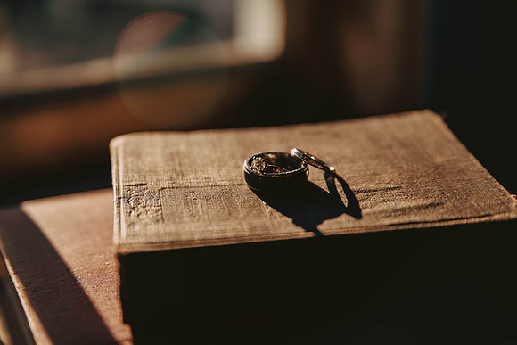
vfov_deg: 18.2
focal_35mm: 75
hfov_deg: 27.0
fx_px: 1077
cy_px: 172
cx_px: 258
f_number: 2.8
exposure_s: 1/2500
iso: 320
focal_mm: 75
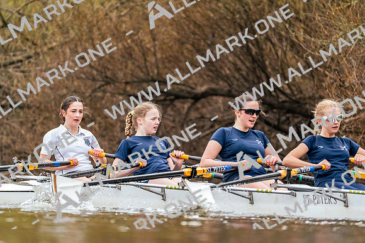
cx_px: 182
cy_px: 122
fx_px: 6084
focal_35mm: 600
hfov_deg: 3.4
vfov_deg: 2.3
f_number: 6.3
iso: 2500
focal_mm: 600
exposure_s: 1/2000
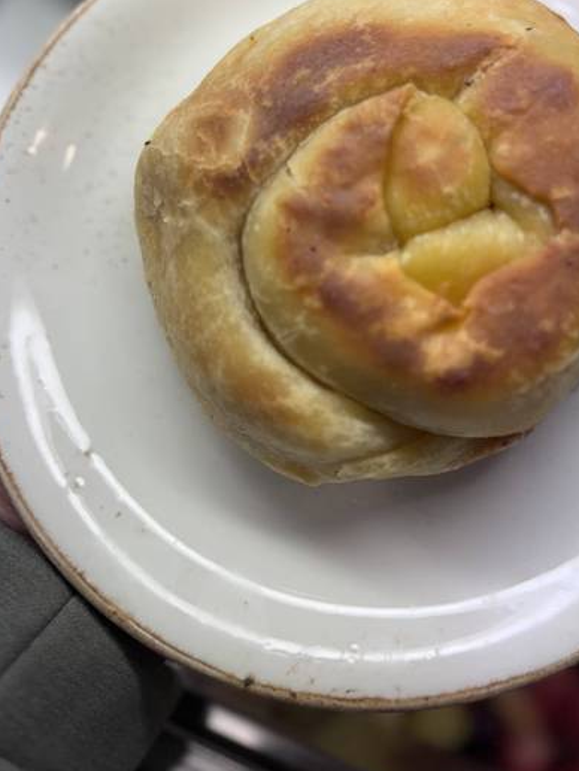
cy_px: 256
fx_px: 758
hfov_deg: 41.1
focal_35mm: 34
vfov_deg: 52.9
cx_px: 397
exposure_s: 1/125
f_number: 1.78
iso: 50
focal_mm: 6.76
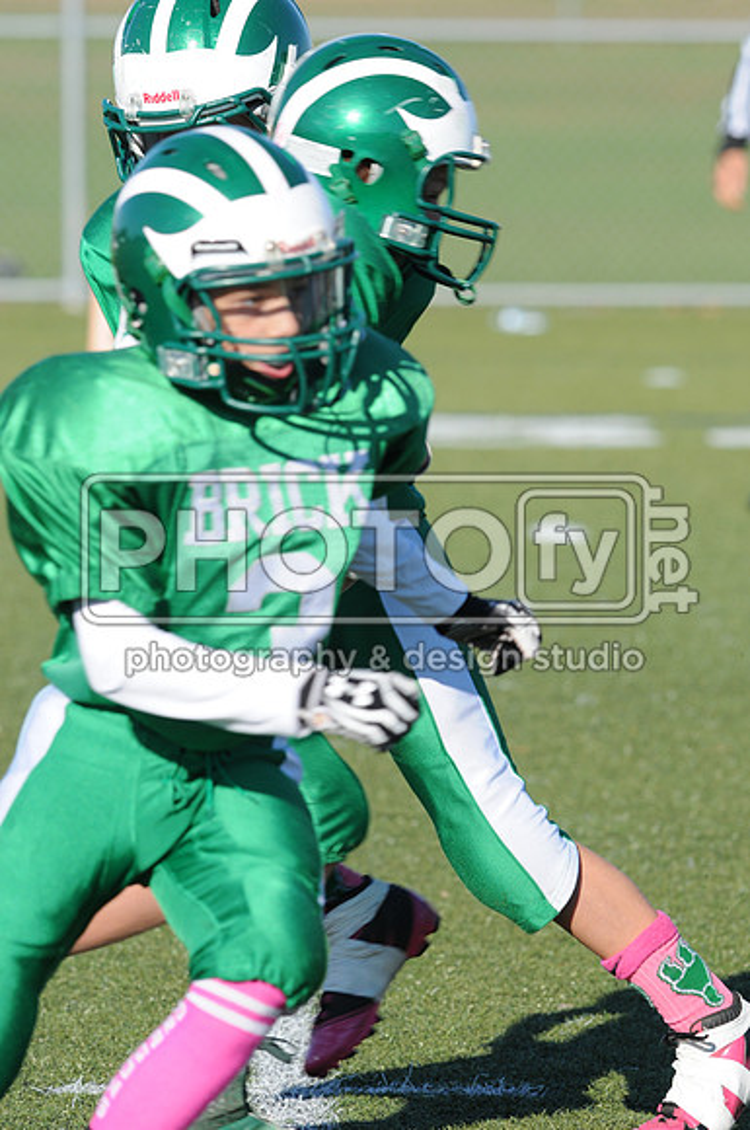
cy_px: 565
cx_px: 375
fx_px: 14104
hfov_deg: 3.0
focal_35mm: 450
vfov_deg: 4.6
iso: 200
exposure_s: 1/500
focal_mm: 300
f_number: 8
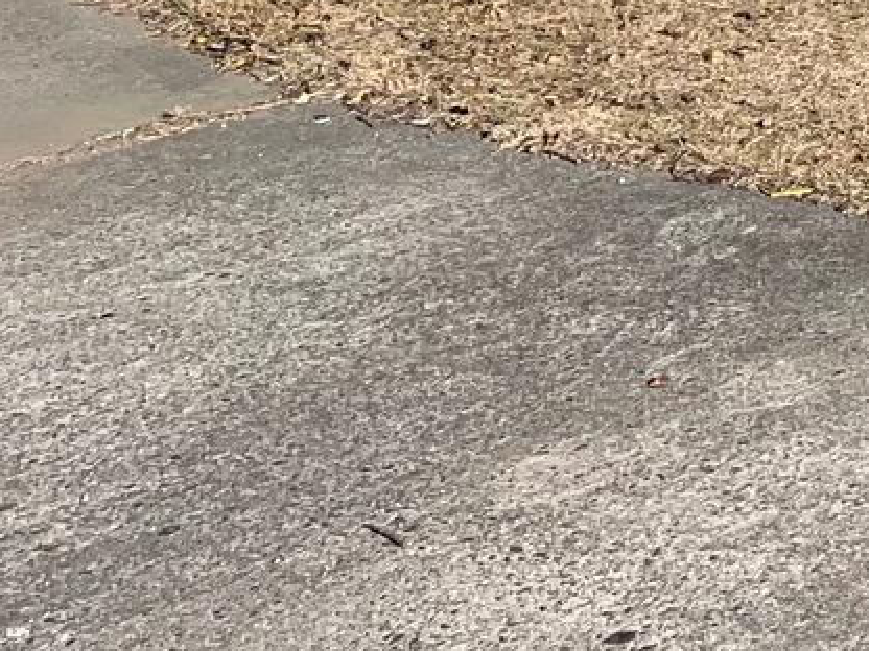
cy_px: -707
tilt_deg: -0.9
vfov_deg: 10.5
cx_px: 1636
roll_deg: +0.7
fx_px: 3213
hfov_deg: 13.6
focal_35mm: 128
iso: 40
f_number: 1.5
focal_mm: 5.7
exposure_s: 1/4115
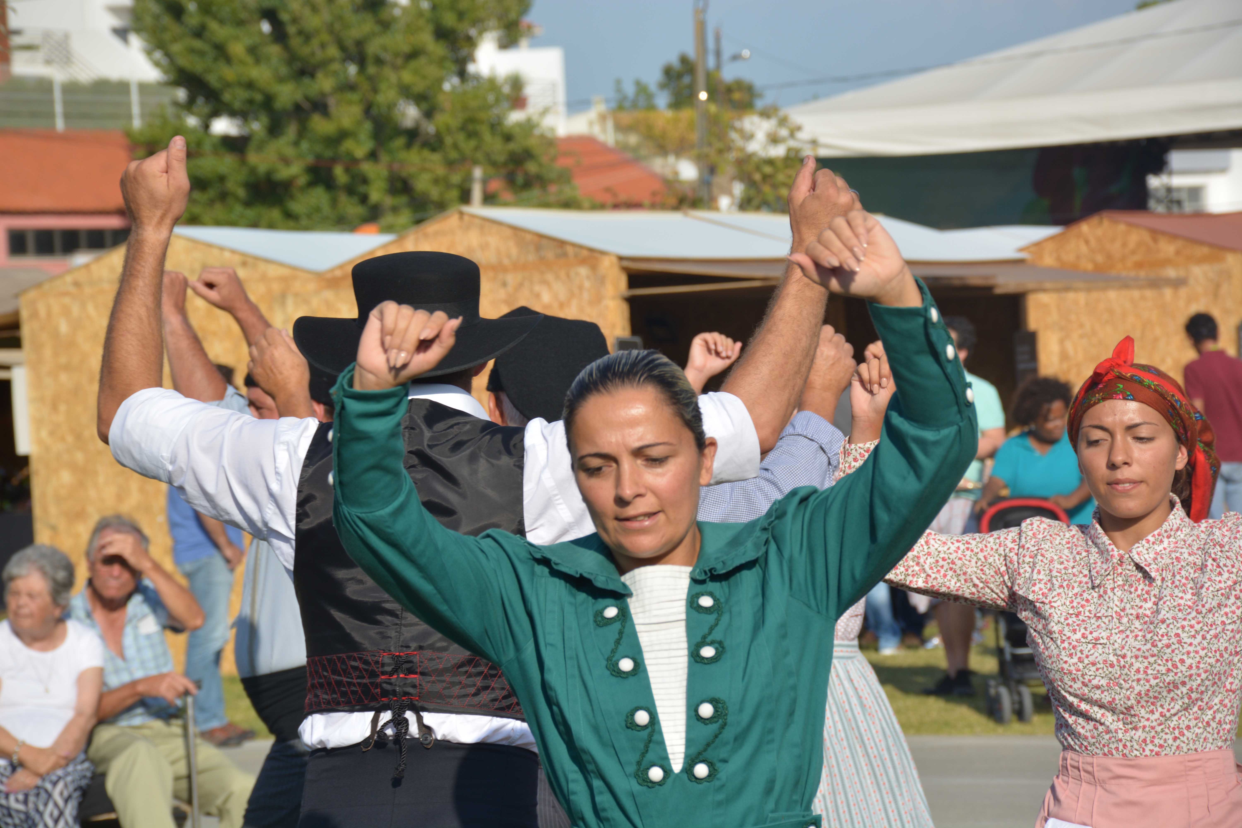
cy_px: 414
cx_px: 621
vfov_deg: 9.6
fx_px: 4916
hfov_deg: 14.4
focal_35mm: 142
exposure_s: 1/320
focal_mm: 95
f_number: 9
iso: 100
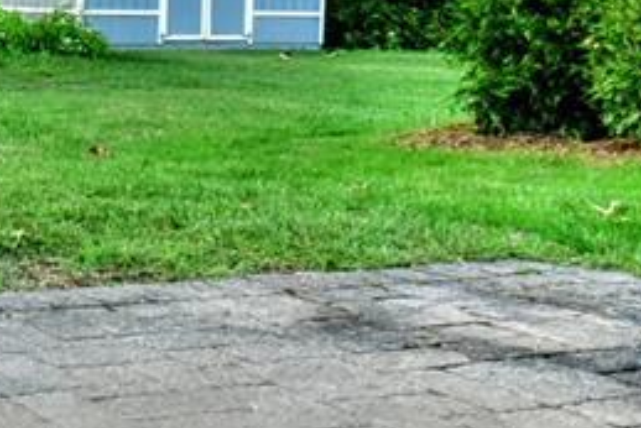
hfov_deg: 22.4
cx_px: -235
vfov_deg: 17.1
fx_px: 1407
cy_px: 63
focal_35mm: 79
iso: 10000
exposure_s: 1/400
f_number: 13
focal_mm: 20
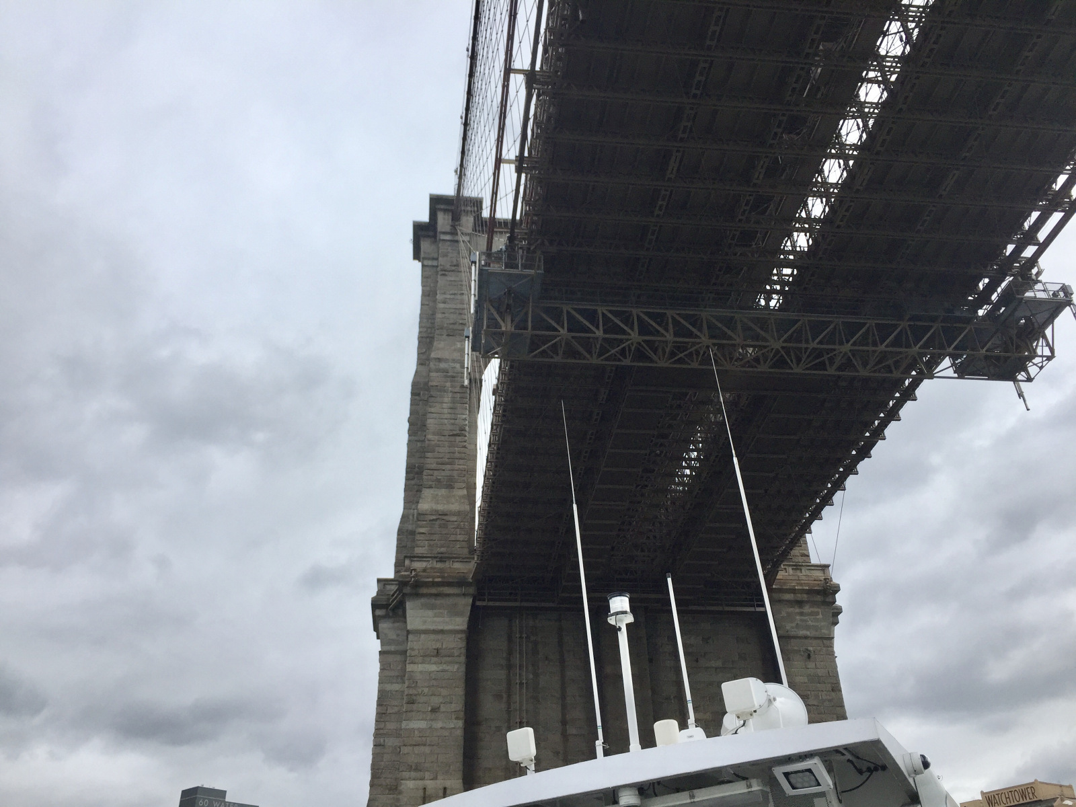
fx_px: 901
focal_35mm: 29
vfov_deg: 48.2
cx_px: 538
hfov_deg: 61.7
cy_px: 404
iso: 32
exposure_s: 1/2825
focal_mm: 4.15
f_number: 2.2
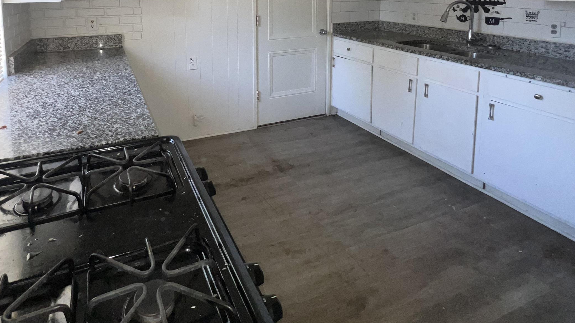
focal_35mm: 21
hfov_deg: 83.0
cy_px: 24
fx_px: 320
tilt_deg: -6.1
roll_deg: +0.6
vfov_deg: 47.3
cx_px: 234
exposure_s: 1/121
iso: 80
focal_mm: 1.57
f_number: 1.8
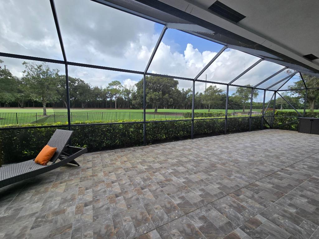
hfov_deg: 106.2
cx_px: 160
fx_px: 120
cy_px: 120
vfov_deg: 89.9
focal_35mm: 13
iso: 50
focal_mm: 2.2
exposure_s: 1/861
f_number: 2.2
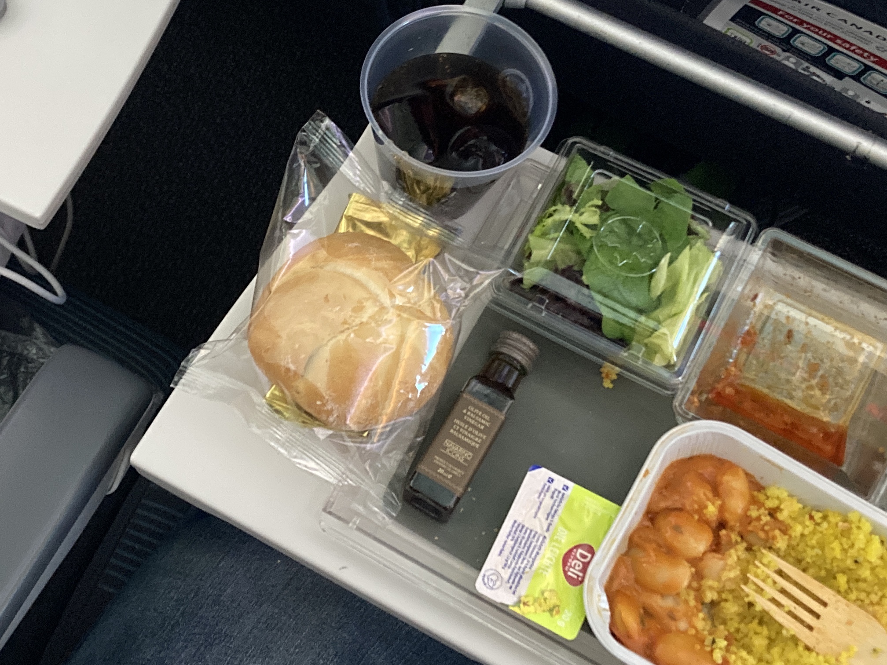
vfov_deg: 26.0
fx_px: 1435
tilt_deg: -61.4
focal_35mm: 56
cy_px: 235
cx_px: 289
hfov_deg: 34.0
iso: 640
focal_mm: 3.99
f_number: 1.8
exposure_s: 1/29
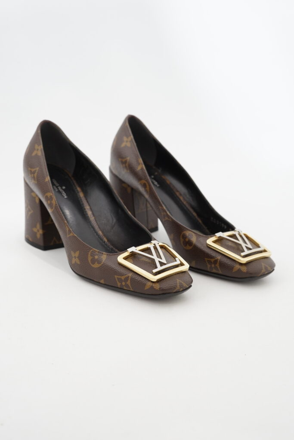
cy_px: 220
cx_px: 147
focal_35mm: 50
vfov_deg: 39.6
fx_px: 612
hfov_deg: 27.0
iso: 640
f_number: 6.3
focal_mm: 50
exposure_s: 1/13
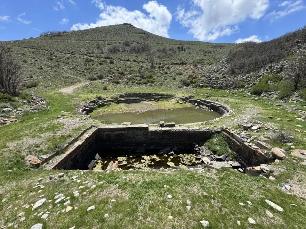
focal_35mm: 14
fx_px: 124
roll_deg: -0.1
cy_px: 114
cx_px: 153
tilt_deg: -14.0
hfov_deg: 102.1
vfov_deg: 85.7
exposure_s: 1/1063
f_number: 2.2
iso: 50
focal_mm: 2.22
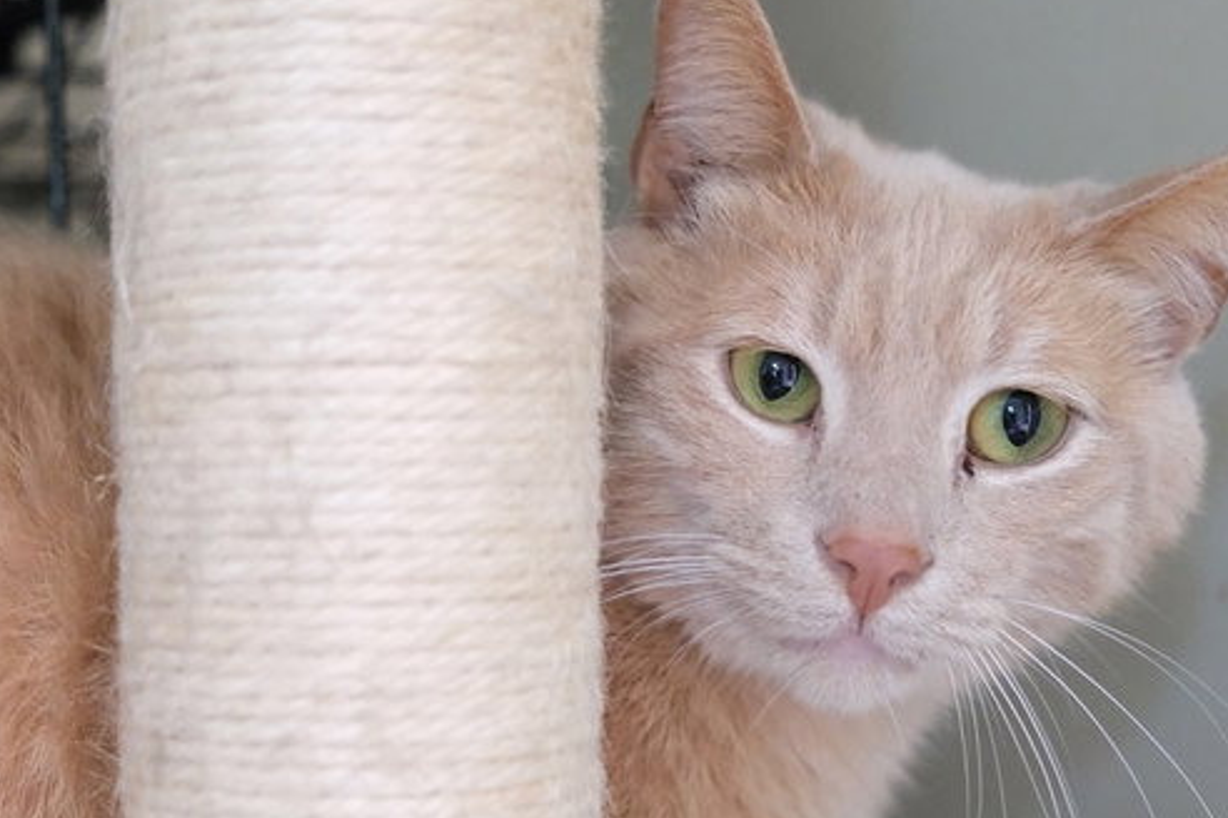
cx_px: 614
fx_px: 2285
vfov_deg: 20.2
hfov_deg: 30.1
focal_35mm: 67
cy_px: 600
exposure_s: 1/170
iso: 12800
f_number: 2.8
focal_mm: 29
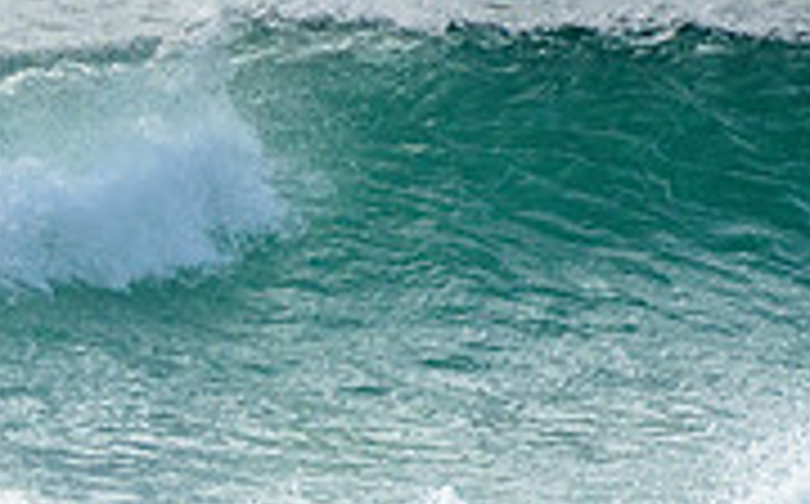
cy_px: 666
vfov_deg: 0.8
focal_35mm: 1611
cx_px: -132
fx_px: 35519
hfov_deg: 1.3
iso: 500
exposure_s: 1/1600
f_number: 13
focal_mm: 400
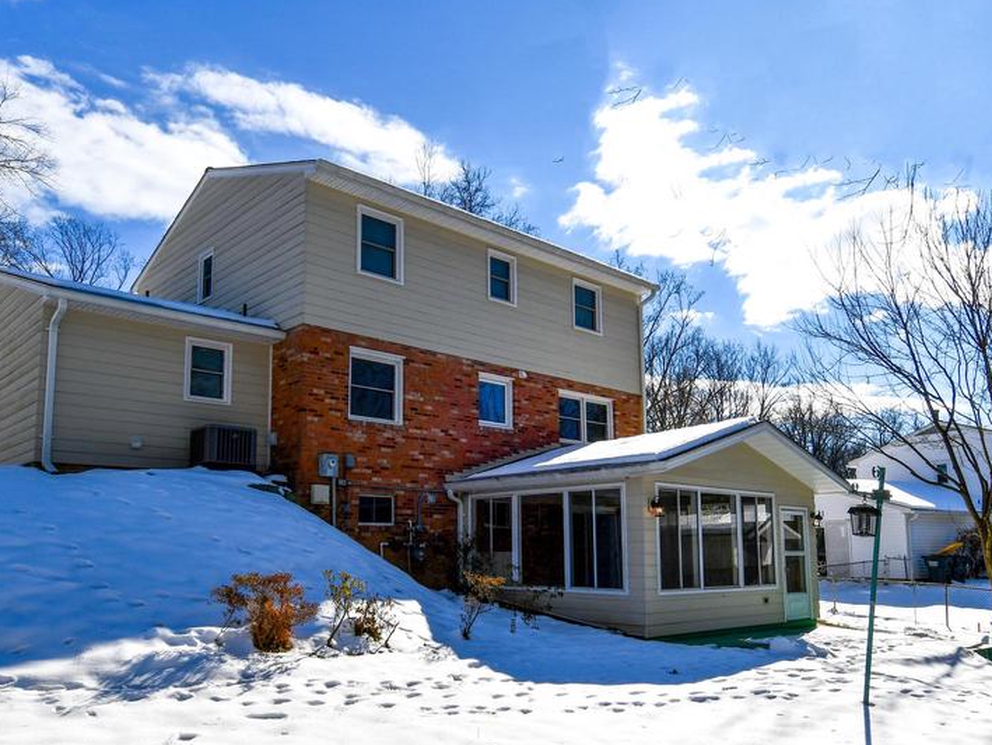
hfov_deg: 69.0
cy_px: 466
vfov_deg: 54.3
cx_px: 418
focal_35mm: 25
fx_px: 717
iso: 100
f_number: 11
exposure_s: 1/500
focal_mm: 12
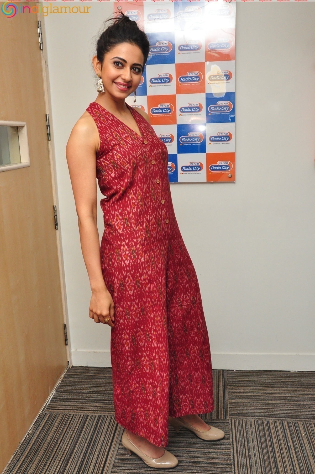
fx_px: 474
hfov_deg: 36.8
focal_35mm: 36
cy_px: 237
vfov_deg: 53.2
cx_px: 158
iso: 1600
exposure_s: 1/125
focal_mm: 24
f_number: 10
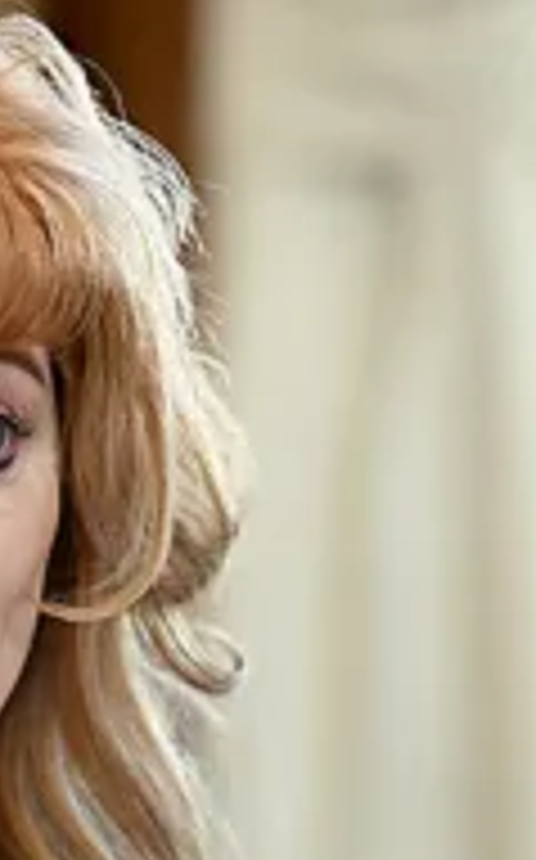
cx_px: -108
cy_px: 621
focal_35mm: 444
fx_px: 10401
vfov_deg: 4.7
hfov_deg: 2.9
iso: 2000
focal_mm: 185
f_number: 2.8
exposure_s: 1/160
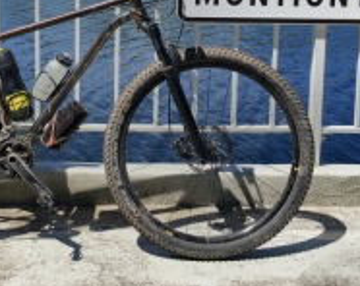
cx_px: 134
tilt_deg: -9.5
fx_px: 649
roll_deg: -0.7
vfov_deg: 24.0
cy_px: 14
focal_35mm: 61
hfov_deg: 30.9
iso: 25
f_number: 2.2
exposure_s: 1/1637
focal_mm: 4.15
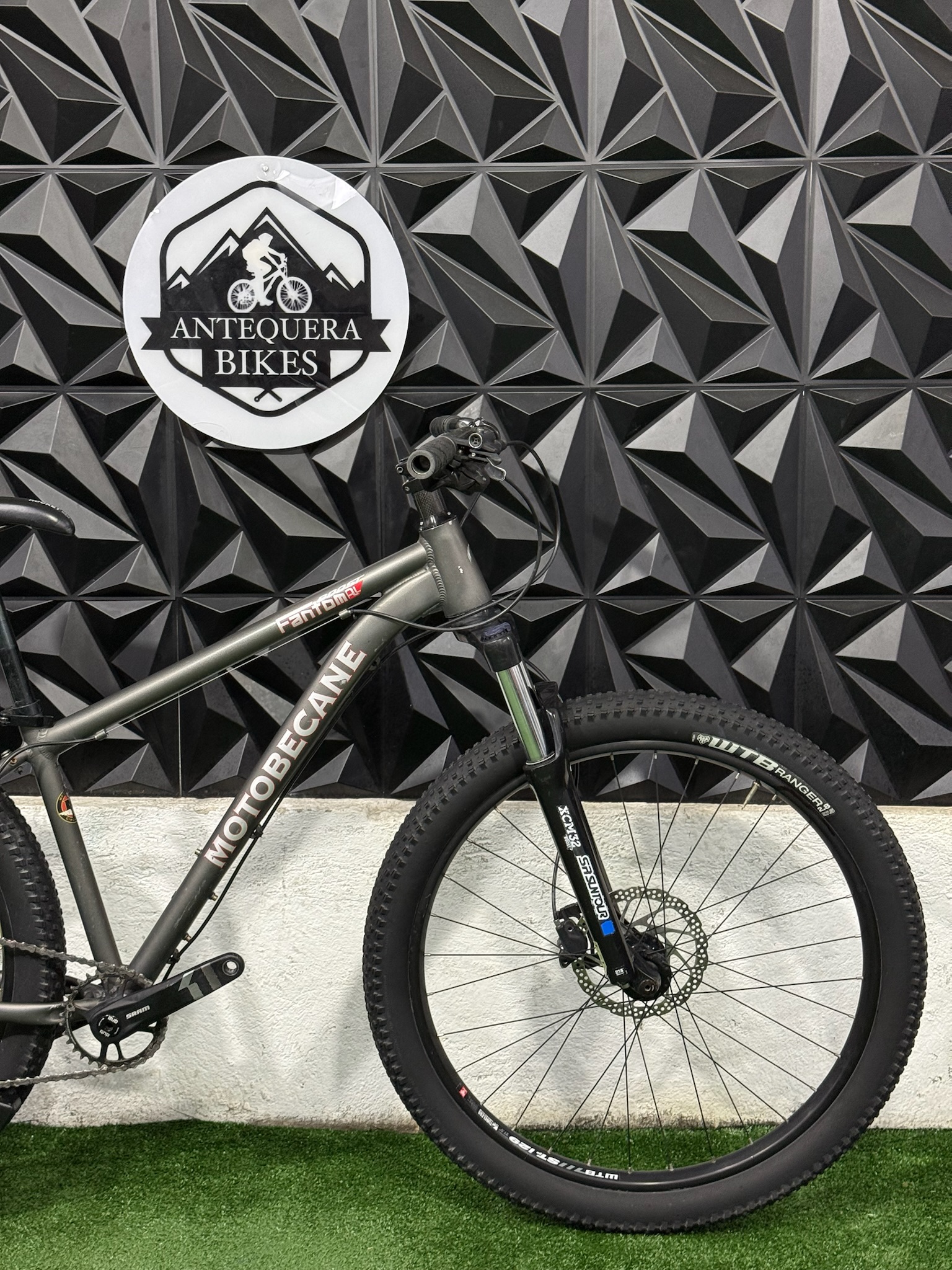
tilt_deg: -8.4
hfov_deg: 30.3
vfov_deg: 39.7
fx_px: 1760
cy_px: 635
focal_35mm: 48
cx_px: 476
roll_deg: -0.1
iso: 160
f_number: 1.78
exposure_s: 1/60
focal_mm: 6.76
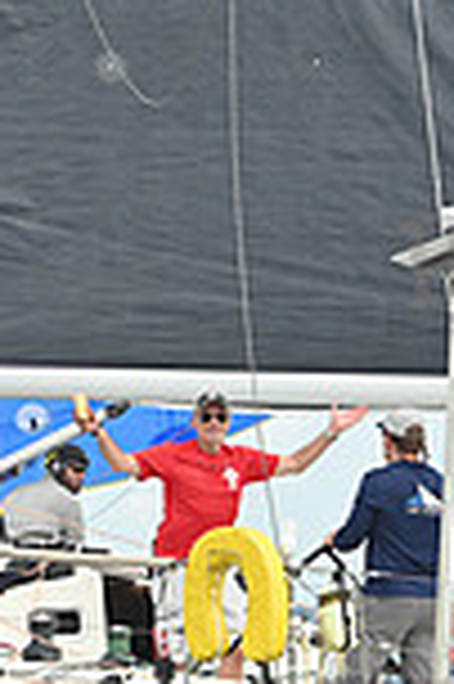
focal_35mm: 267
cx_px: 171
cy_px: 488
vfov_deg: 7.7
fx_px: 5062
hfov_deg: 5.1
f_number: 5.6
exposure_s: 1/1600
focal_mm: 70
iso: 320
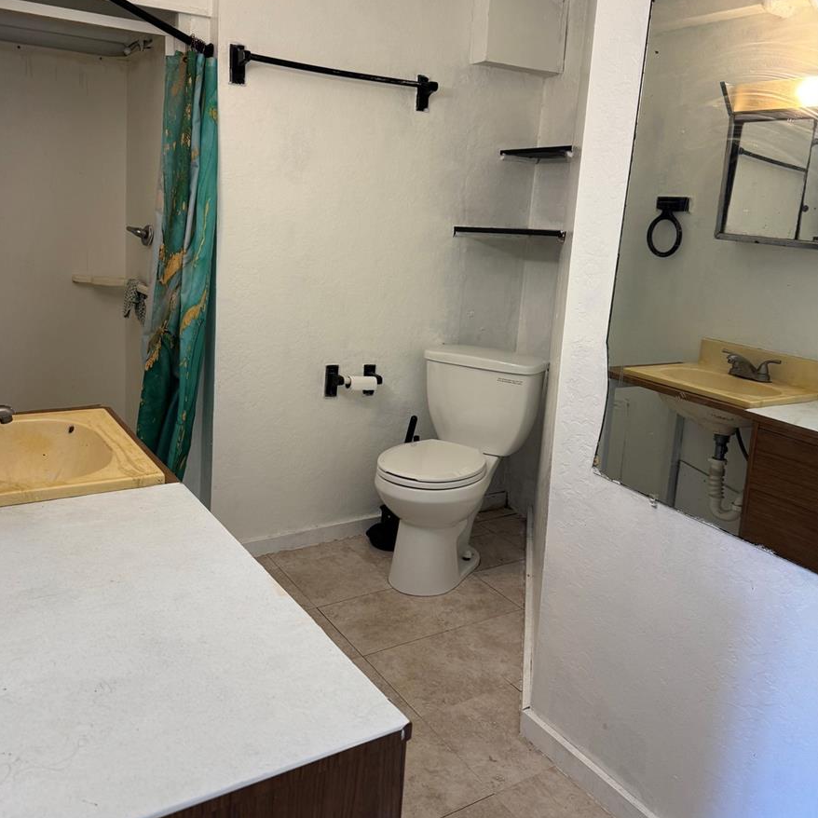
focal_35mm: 29
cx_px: 402
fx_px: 775
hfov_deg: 55.6
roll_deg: -2.7
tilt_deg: -10.4
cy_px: 342
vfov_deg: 55.3
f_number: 1.78
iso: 125
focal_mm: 6.76
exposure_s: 1/60
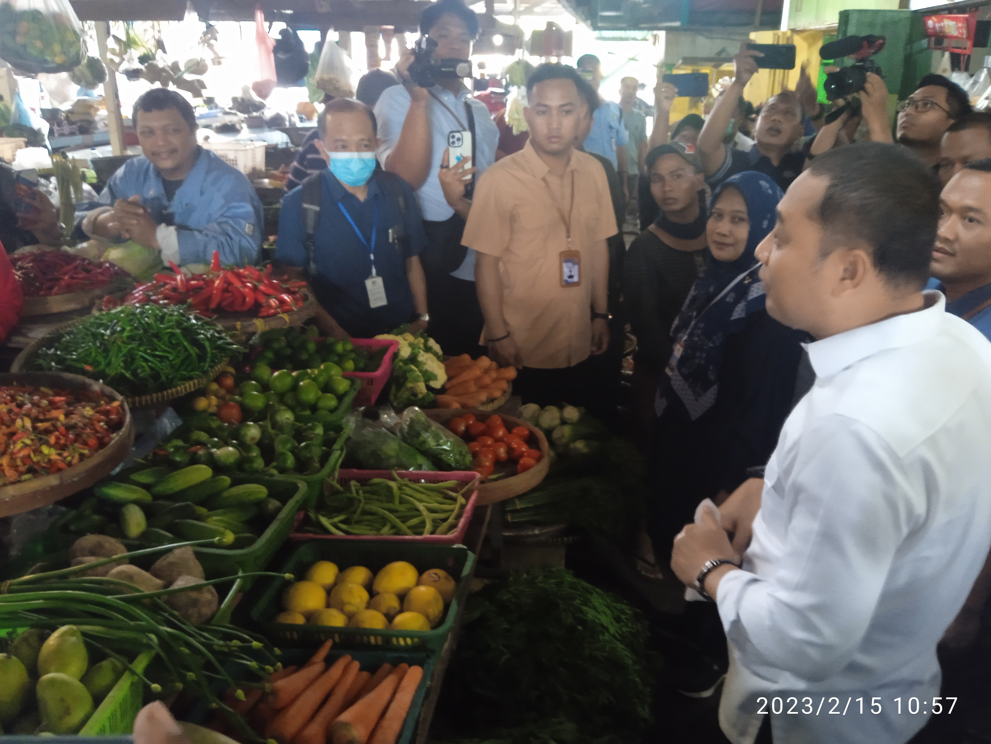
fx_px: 802
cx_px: 496
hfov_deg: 63.4
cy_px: 372
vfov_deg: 49.7
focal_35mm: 28
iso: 1511
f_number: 2.2
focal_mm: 3.43
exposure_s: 1/14.3
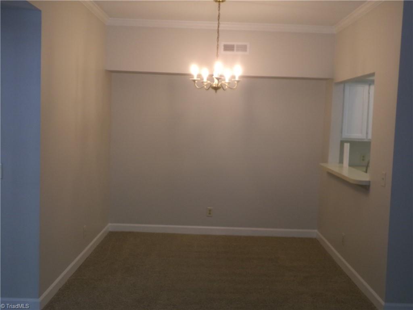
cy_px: 155
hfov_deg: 50.1
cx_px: 206
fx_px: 441
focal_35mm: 37
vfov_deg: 38.7
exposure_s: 1/34
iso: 200
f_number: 4
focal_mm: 6.6
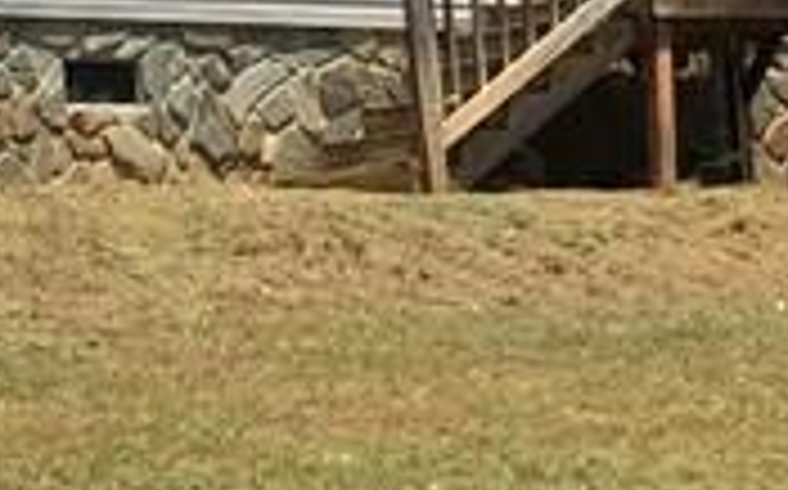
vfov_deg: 7.1
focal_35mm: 180
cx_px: 257
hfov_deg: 11.6
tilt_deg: +12.5
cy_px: -301
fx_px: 3862
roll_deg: +0.6
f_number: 2.2
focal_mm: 4.15
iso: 32
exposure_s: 1/1980
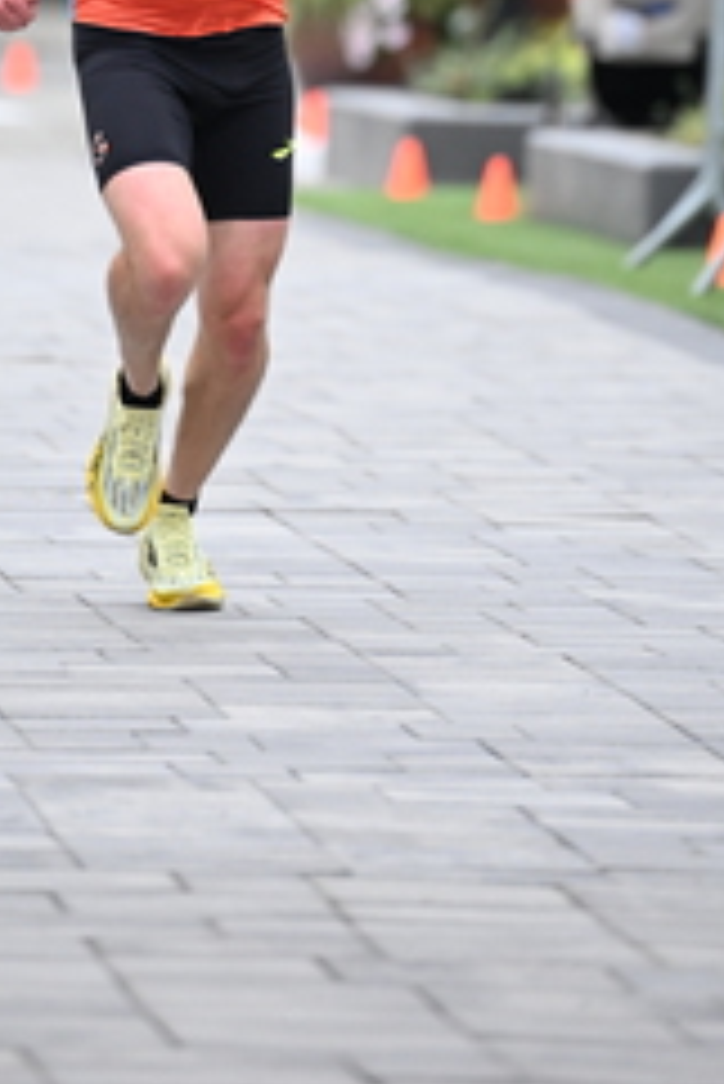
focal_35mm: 456
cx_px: 200
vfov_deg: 4.5
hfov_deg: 3.0
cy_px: -108
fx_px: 13735
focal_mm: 200
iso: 1600
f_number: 2.8
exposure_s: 1/800
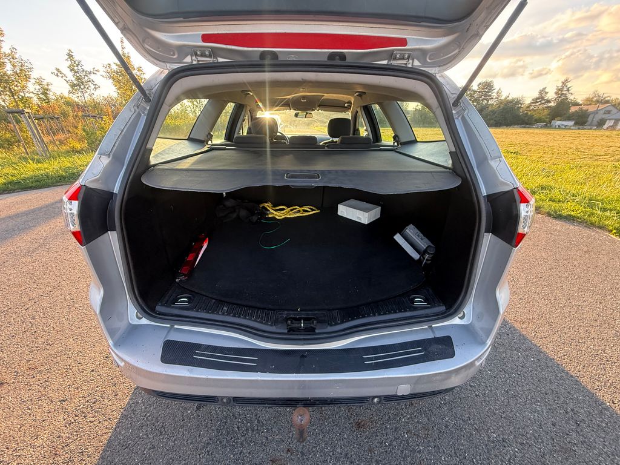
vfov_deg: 85.7
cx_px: 310
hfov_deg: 102.1
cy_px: 232
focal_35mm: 14
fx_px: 251
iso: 160
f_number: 2.2
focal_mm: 2.22
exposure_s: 1/99
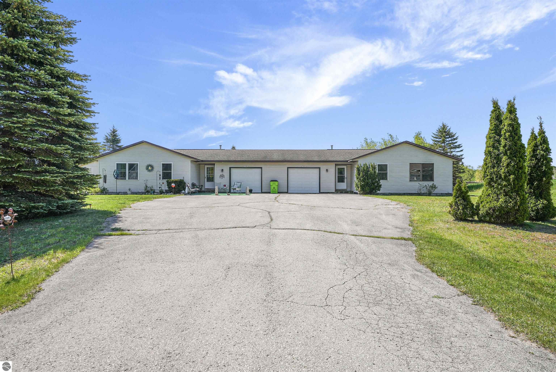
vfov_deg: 62.5
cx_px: 278
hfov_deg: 84.5
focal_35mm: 20
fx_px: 306
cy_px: 186
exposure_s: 1/800
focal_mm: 19.8
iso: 200
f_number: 7.1
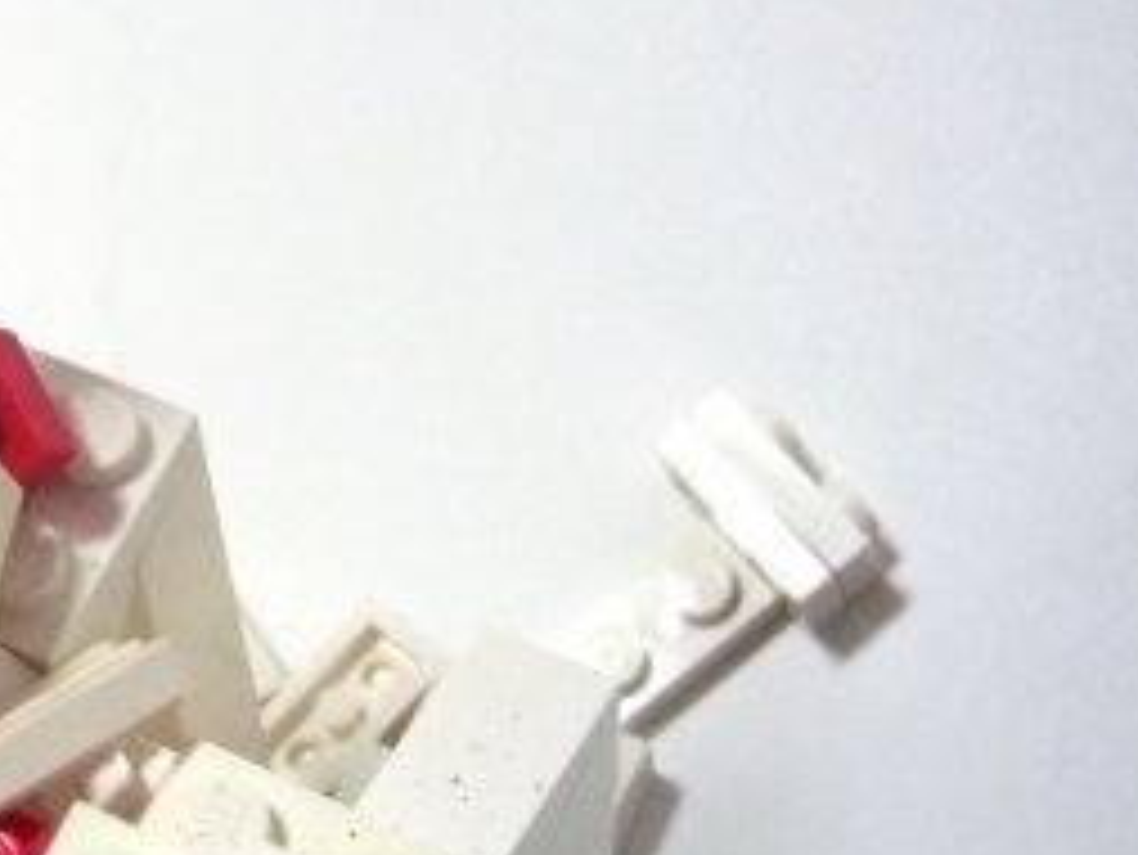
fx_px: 2829
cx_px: -162
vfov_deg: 17.2
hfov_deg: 21.4
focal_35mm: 86
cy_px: 306
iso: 80
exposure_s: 1/45
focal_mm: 5.6
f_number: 2.7
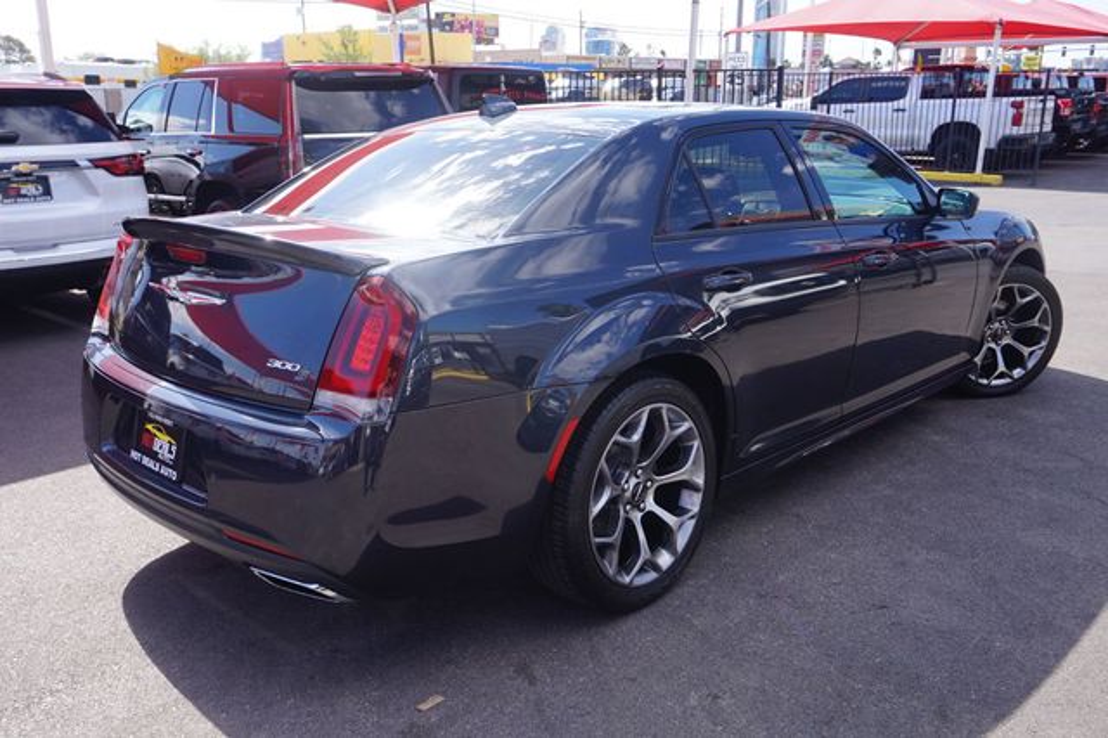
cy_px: 369
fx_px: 969
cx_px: 554
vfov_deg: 41.7
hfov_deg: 59.5
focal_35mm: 32
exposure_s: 1/80
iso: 100
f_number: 8
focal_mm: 21
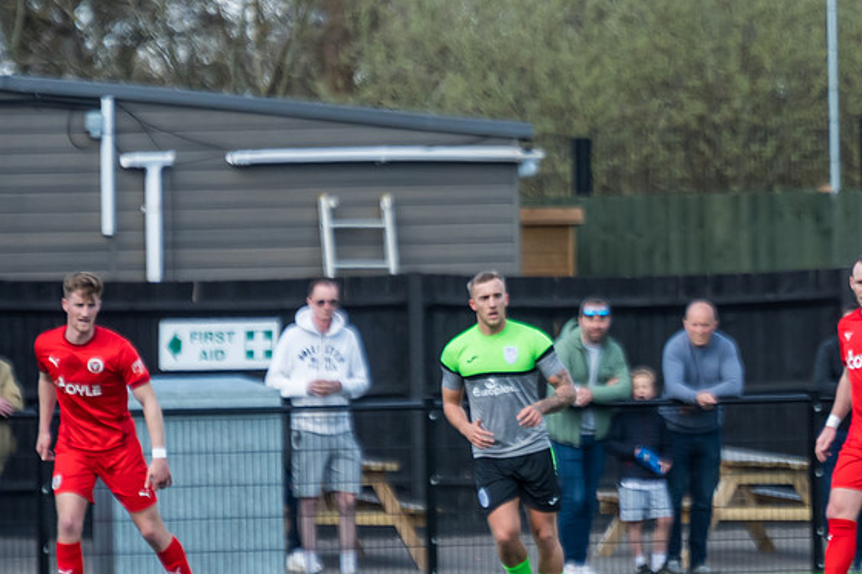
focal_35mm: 759
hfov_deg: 2.7
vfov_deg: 1.8
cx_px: 774
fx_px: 18172
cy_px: 456
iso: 400
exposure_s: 1/1000
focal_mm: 280
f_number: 4
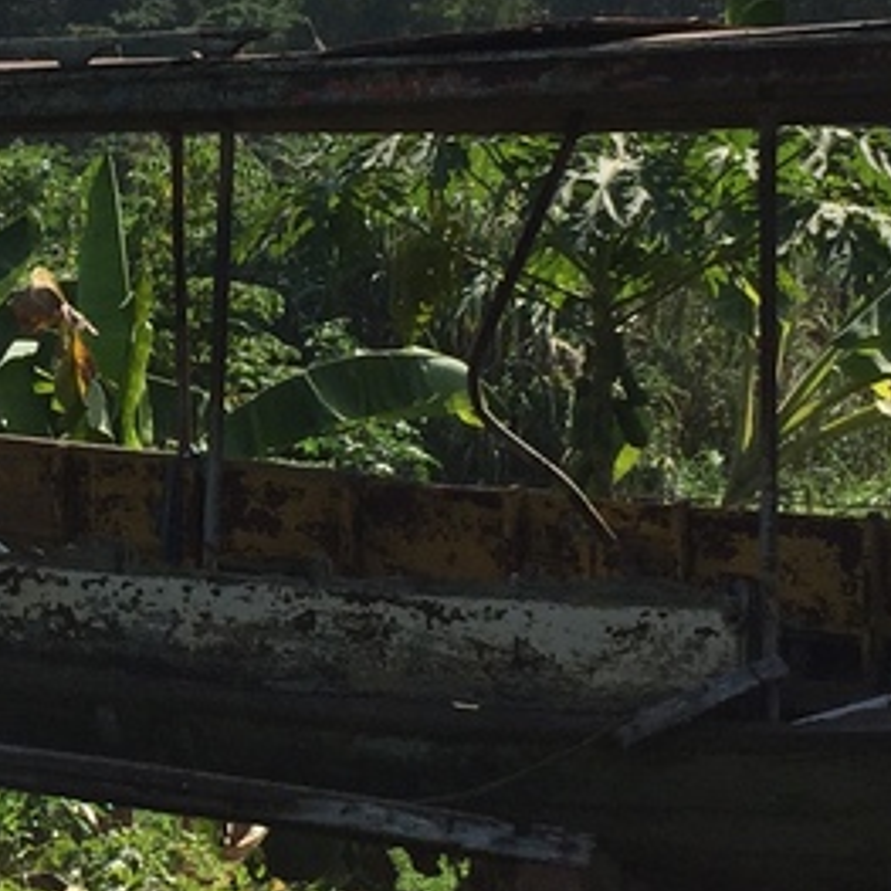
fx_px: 3407
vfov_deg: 14.9
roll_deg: -0.5
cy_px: 356
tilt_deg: -3.4
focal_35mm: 117
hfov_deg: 14.6
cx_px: -54
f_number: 2.2
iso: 32
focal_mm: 4.15
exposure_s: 1/3049
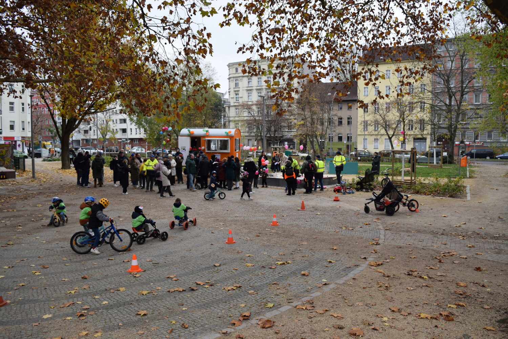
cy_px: 170
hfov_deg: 67.4
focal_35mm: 27
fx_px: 381
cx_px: 254
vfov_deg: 48.0
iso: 400
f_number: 5.6
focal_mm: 18
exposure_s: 1/125
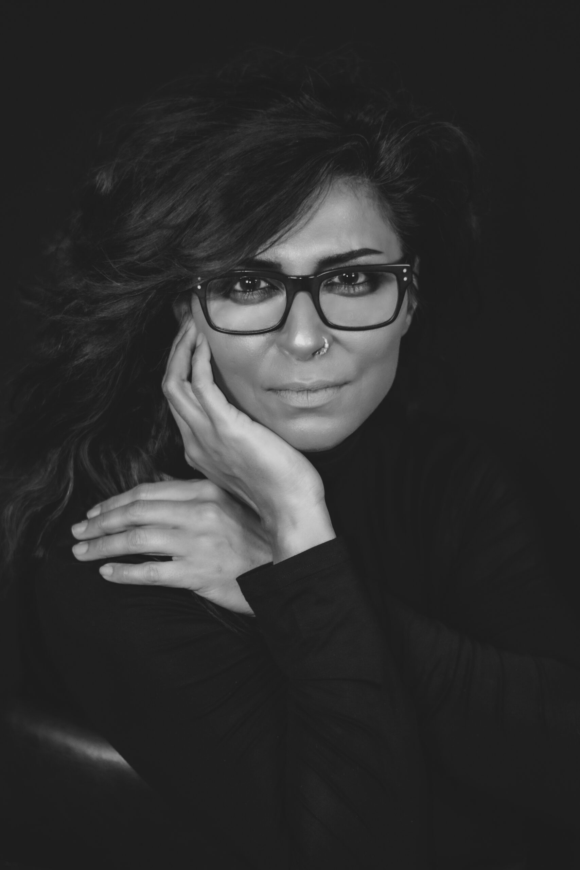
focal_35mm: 75
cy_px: 435
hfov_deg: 18.2
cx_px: 290
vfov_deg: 27.0
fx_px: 1812
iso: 1000
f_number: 1.8
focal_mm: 50
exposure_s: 1/60
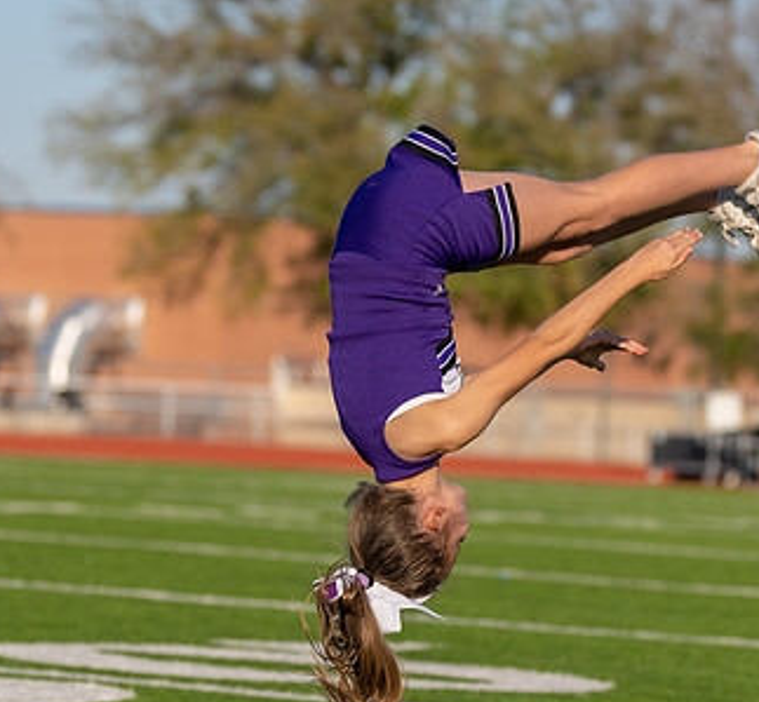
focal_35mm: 236
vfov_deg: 7.1
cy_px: 393
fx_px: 5641
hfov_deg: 7.7
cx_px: 347
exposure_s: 1/2000
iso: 100
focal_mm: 93
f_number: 2.8
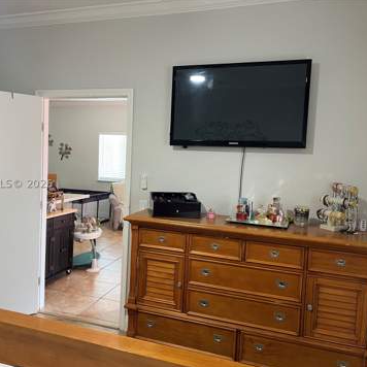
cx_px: 147
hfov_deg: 52.2
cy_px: 184
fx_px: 372
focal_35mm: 31
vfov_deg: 52.5
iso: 160
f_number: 1.5
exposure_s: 1/60
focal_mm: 5.7
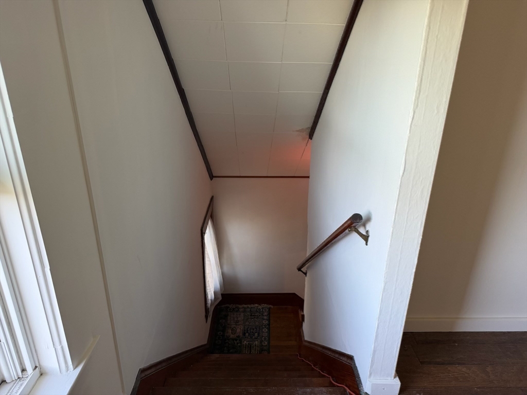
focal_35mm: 24
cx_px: 264
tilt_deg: -22.3
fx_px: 365
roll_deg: +0.0
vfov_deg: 56.8
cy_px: 198
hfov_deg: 71.6
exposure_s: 1/121
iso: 200
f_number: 1.78
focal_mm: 6.76
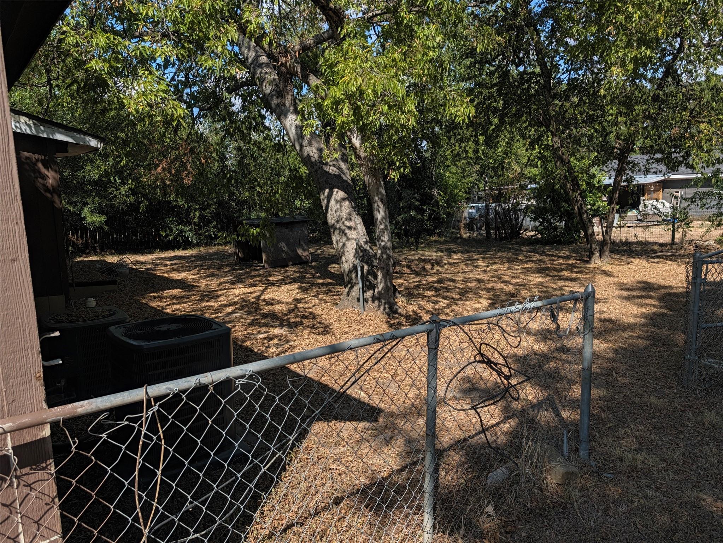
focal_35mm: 24
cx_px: 362
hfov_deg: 71.6
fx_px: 501
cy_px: 272
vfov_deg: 56.8
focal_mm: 6.9
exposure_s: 1/2053
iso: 24
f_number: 1.68
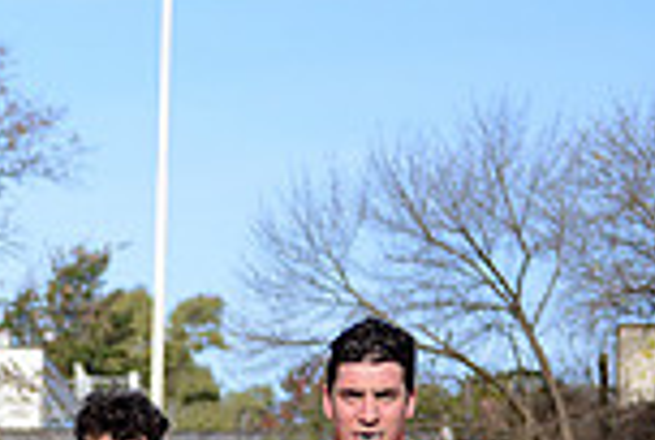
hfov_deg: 9.2
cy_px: 813
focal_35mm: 213
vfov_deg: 6.3
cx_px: -539
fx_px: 3883
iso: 250
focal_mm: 56
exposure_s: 1/3200
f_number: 2.8
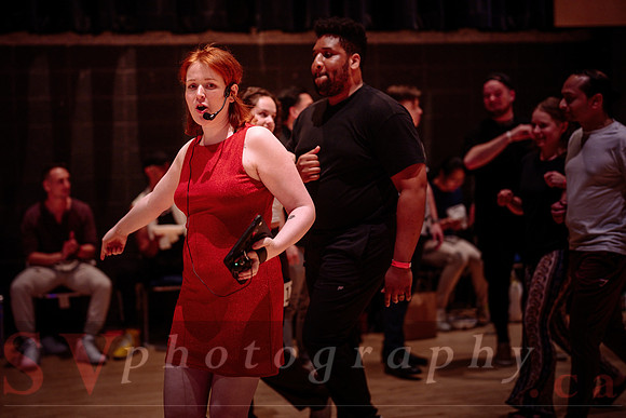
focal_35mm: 57
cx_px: 268
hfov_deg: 34.8
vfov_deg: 23.7
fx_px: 996
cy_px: 179
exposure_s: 1/200
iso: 1600
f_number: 1.4
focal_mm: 50
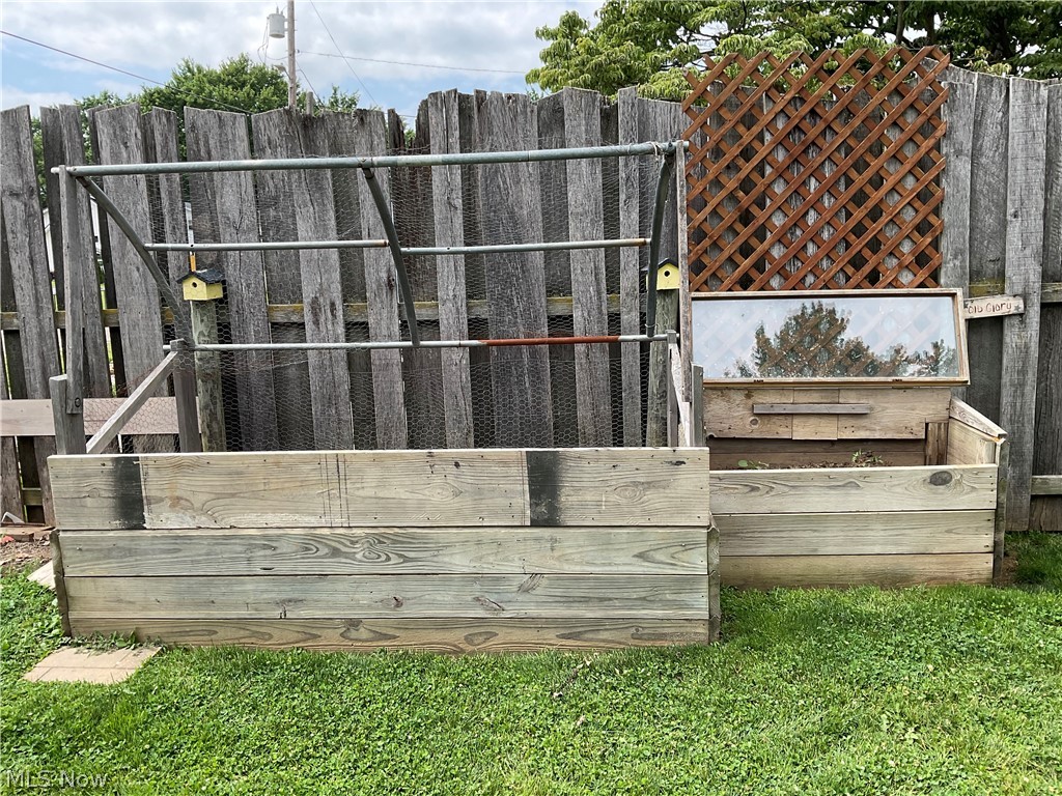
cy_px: 398
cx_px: 531
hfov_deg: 61.7
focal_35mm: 29
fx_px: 890
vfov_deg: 48.2
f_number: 1.8
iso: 16
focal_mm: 3
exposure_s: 1/666
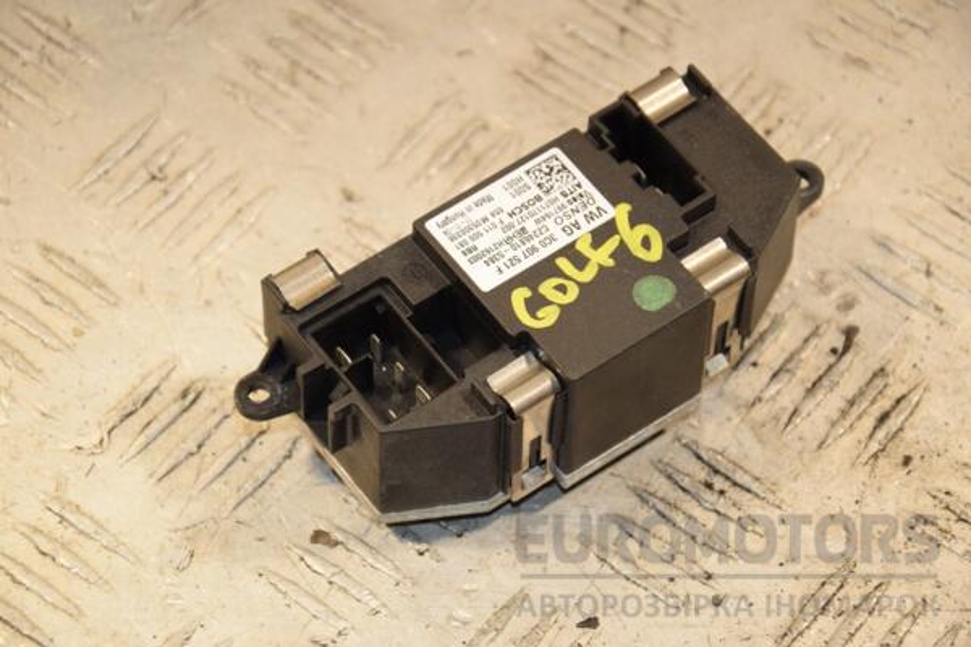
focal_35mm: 138
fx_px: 3722
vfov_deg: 9.9
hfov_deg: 14.9
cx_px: 486
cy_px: 324
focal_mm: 92
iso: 800
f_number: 6.3
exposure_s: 1/200
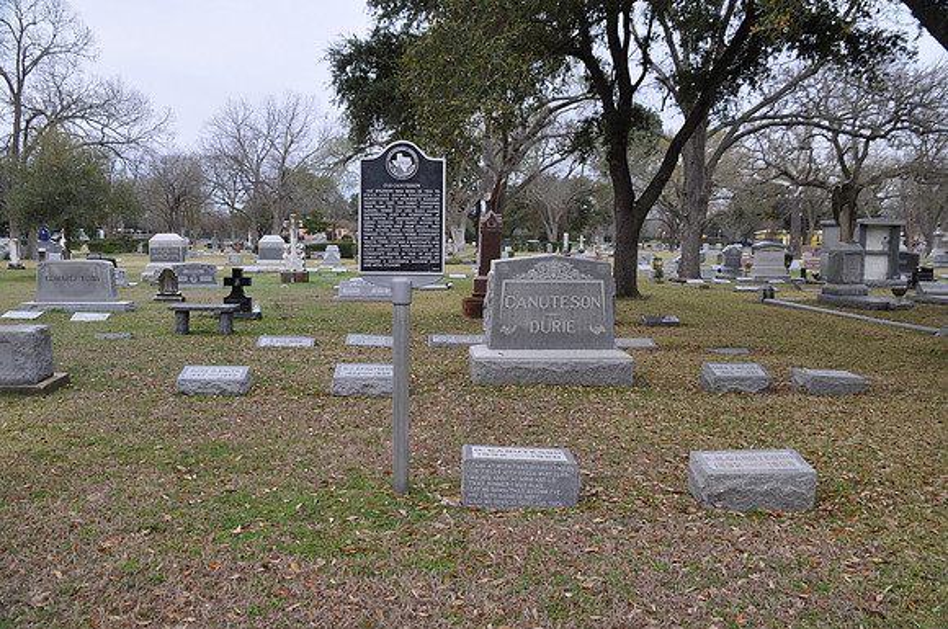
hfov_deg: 67.5
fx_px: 710
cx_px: 474
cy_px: 314
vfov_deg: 47.8
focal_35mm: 27
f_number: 7.1
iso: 200
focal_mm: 18
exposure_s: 1/50
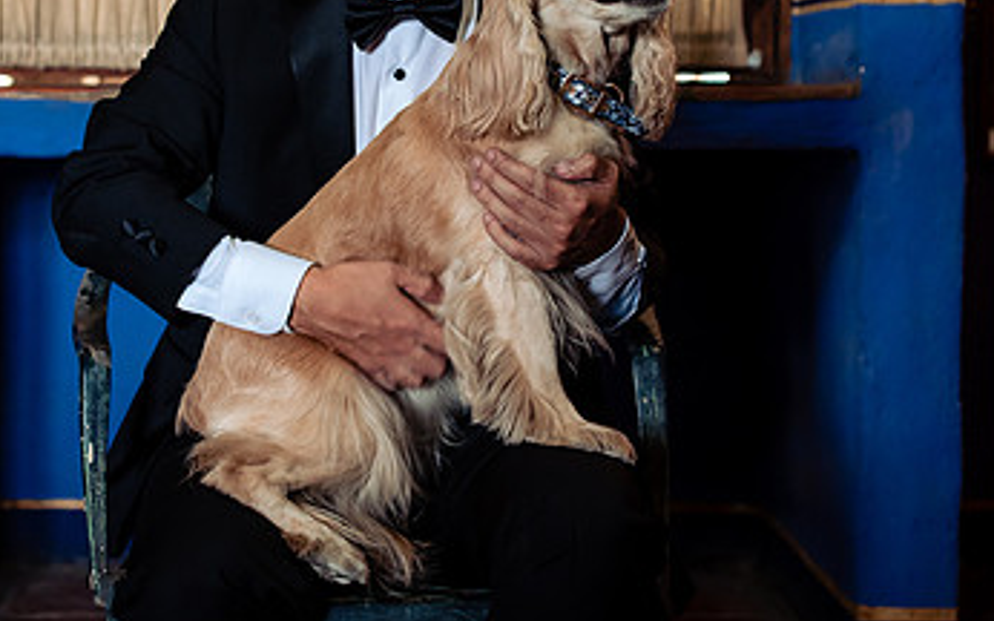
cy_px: 133
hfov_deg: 30.5
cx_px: 347
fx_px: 1814
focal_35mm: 67
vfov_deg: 19.2
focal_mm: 35
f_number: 2.8
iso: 800
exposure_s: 1/100
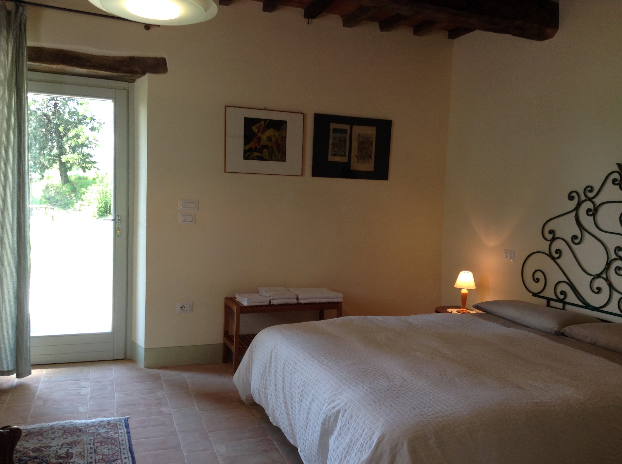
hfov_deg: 55.4
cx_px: 311
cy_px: 232
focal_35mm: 33
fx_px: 592
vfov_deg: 42.8
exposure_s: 1/25
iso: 25
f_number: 2.4
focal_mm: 3.3
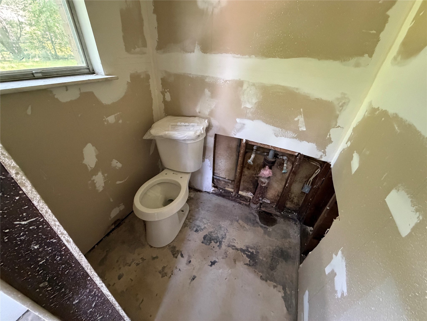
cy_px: 160
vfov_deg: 85.7
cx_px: 214
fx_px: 173
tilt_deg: -33.0
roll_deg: -3.5
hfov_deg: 102.1
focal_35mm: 14
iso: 1000
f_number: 2.2
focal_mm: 2.22
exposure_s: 1/60
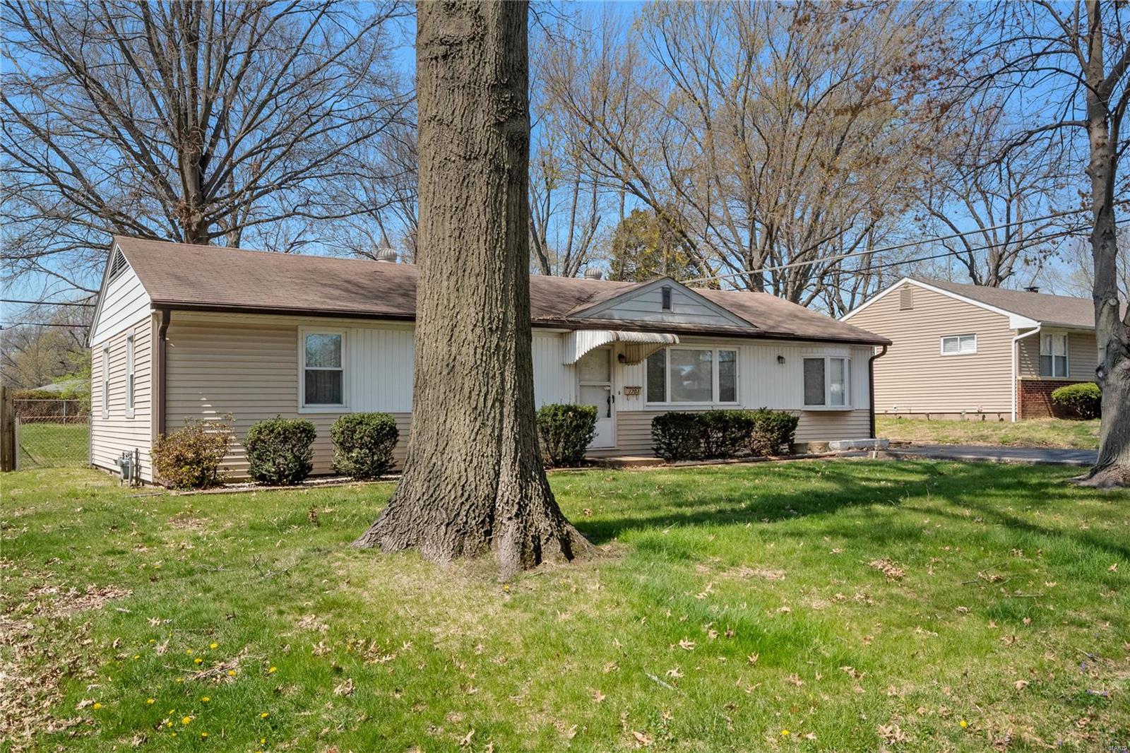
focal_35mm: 28
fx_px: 879
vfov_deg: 46.4
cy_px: 376
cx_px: 565
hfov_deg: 65.5
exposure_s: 1/250
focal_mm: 14
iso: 400
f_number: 10
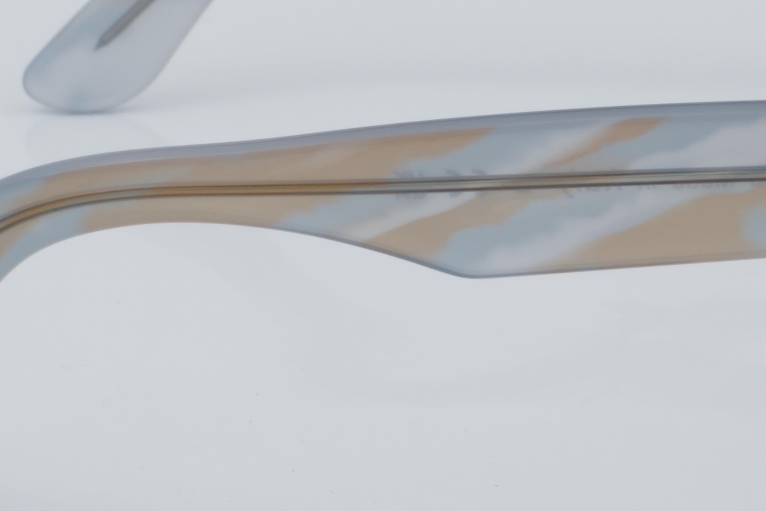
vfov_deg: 7.8
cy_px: 137
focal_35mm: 177
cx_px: 575
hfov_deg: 11.6
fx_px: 3766
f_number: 32
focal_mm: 50
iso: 100
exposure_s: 1/4
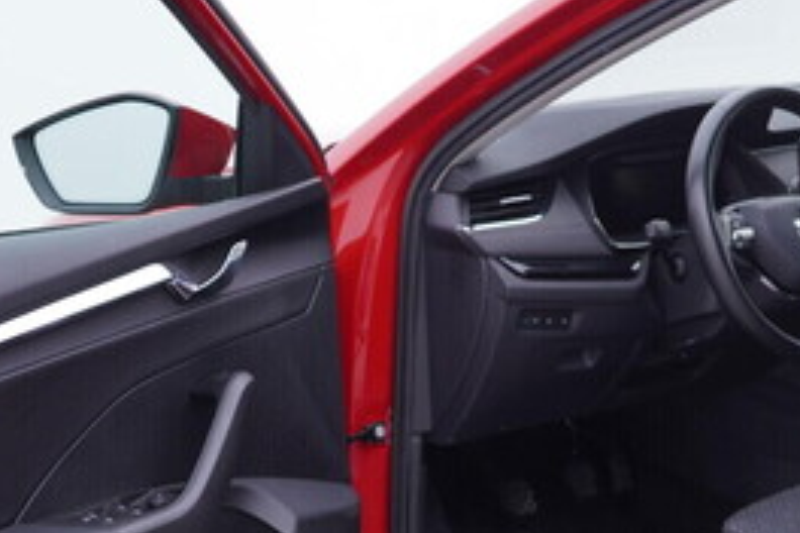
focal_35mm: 75
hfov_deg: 27.0
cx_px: 412
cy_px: 404
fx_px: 1667
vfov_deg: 18.1
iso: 125
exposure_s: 1/50
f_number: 3.2
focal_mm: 24
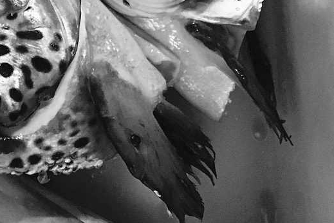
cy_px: -8
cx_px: -32
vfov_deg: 14.4
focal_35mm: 93
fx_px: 863
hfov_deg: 20.9
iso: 320
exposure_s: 1/17
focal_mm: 4.15
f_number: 2.2
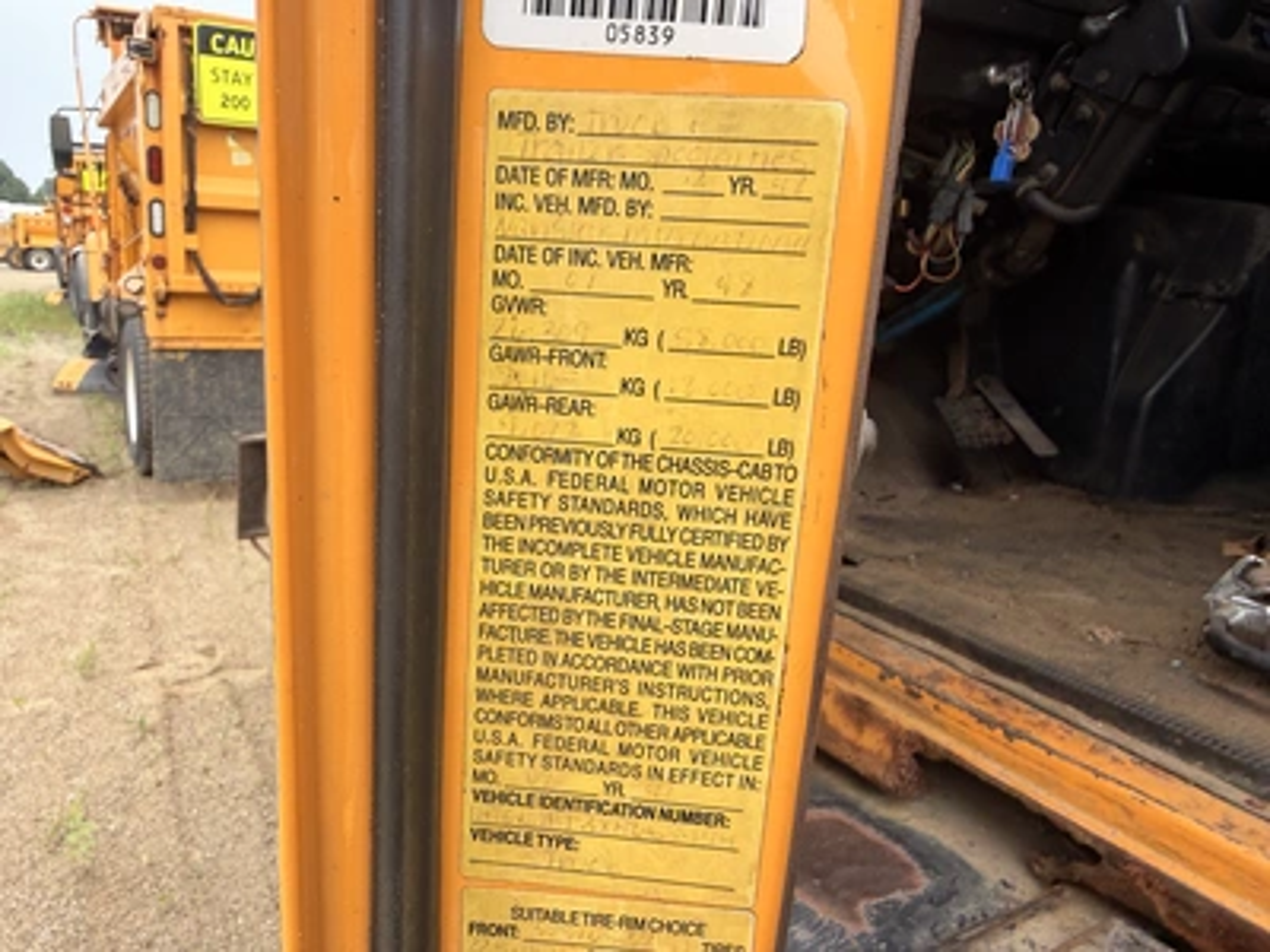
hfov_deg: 71.6
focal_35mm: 24
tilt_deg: -11.4
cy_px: 476
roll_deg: -4.9
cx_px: 635
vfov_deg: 56.8
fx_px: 881
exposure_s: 1/258
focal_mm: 2.22
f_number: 2.2
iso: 40
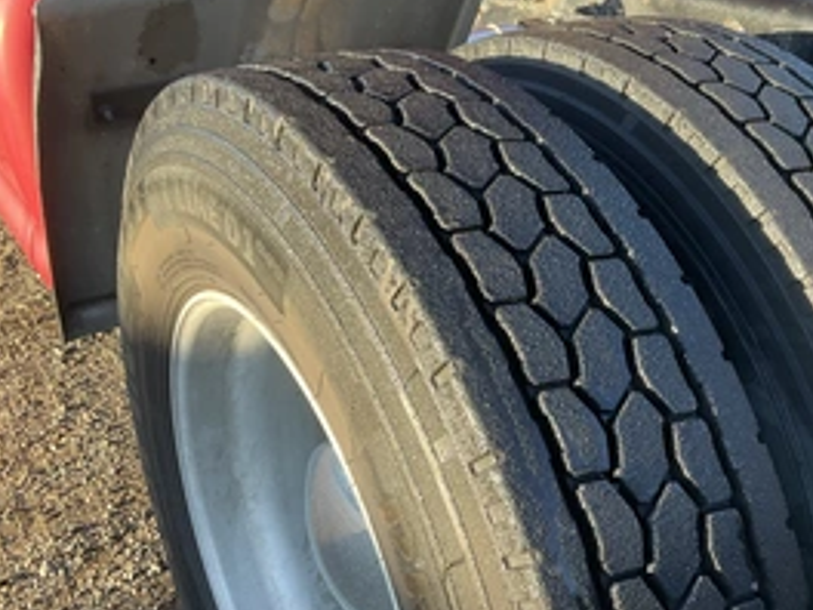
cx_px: 551
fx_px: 1033
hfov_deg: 42.3
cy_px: 271
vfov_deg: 32.8
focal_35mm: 44
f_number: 1.8
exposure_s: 1/122
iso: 20
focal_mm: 3
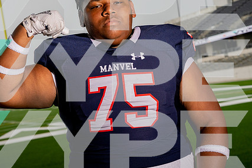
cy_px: 71
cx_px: 100
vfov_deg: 18.7
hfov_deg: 27.6
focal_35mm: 73
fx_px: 511
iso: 1000
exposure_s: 1/1600
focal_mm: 54
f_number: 6.3
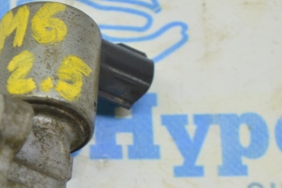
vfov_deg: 7.9
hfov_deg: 11.7
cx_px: 10
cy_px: 159
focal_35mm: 174
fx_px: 1363
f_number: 5.6
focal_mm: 55
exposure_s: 1/20
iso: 400
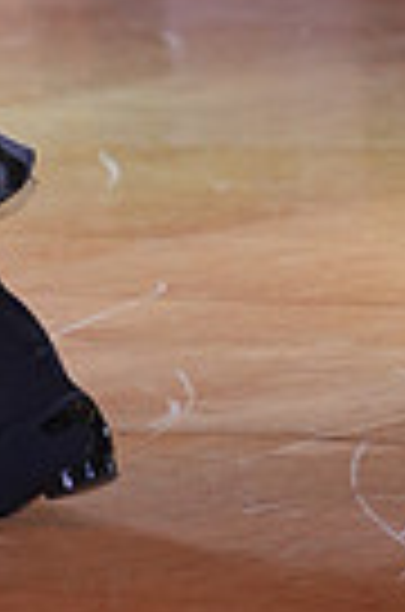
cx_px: -434
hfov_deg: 2.1
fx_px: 10956
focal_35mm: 646
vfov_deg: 3.2
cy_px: -288
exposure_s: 1/400
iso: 2500
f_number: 4
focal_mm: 151
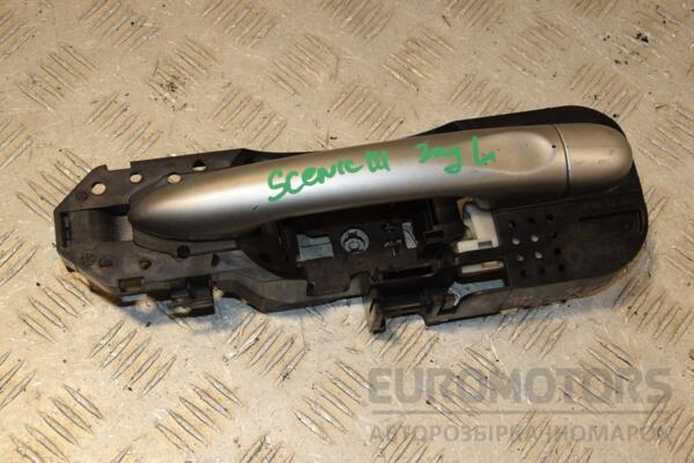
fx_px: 1099
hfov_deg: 35.1
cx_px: 347
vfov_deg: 23.8
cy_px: 232
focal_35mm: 57
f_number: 10
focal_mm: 38
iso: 800
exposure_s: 1/200
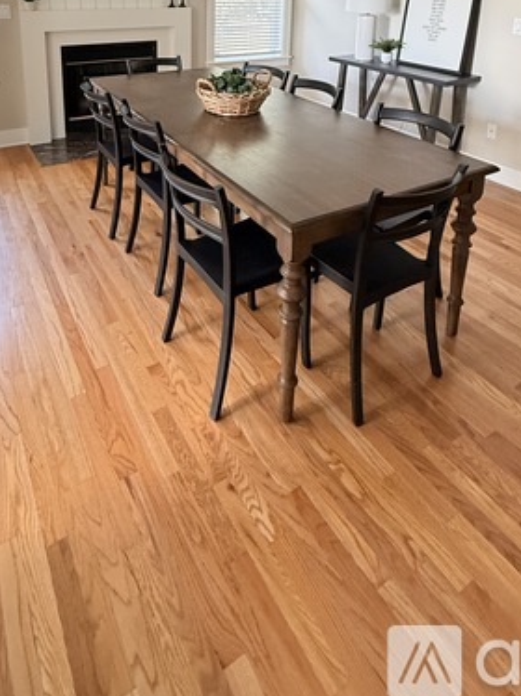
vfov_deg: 59.8
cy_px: 79
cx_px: 223
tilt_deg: -12.6
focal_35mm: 25
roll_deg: -0.4
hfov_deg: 54.6
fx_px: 502
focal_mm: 2.22
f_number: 2.2
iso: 500
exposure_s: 1/60
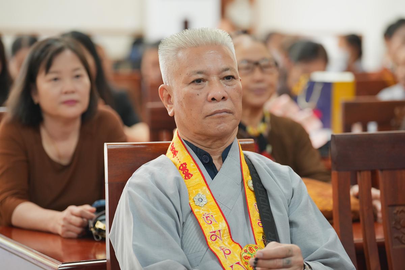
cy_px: 135
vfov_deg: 11.4
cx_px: 202
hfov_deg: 17.1
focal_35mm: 120
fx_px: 1350
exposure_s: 1/125
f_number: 2.8
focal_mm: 120
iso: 2000
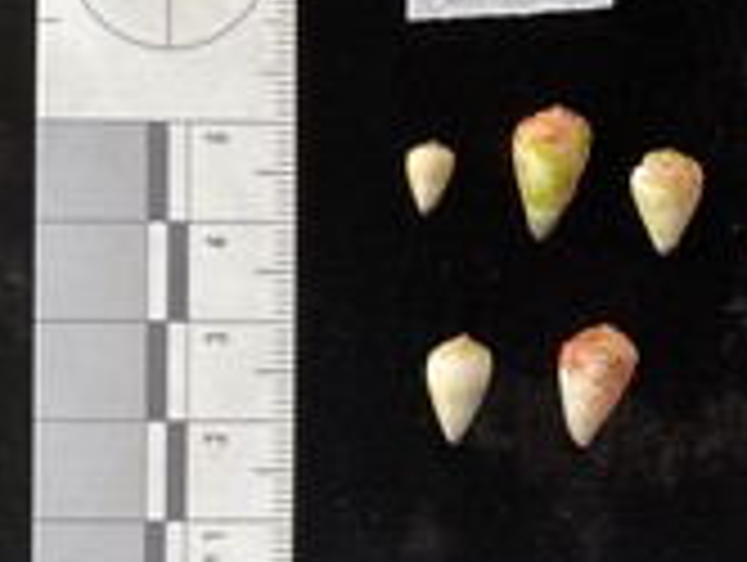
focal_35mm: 61
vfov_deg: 24.0
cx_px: 603
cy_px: 348
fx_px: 1318
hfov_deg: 30.8
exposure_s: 1/60
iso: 64
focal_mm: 3
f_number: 1.8
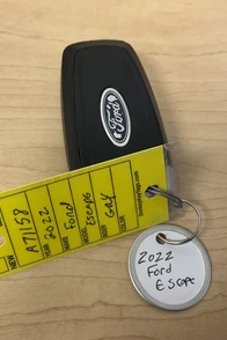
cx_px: 97
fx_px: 388
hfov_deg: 32.6
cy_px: 168
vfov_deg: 47.4
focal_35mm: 41
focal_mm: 3
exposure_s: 1/60
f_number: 1.8
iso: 100
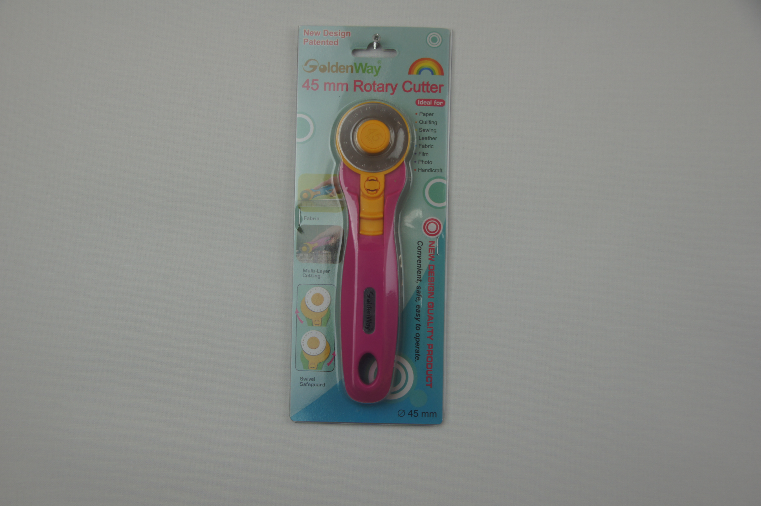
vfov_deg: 29.8
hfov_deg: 43.6
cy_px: 253
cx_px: 380
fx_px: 950
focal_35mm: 45
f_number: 5.6
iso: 100
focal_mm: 30
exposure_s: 1/80
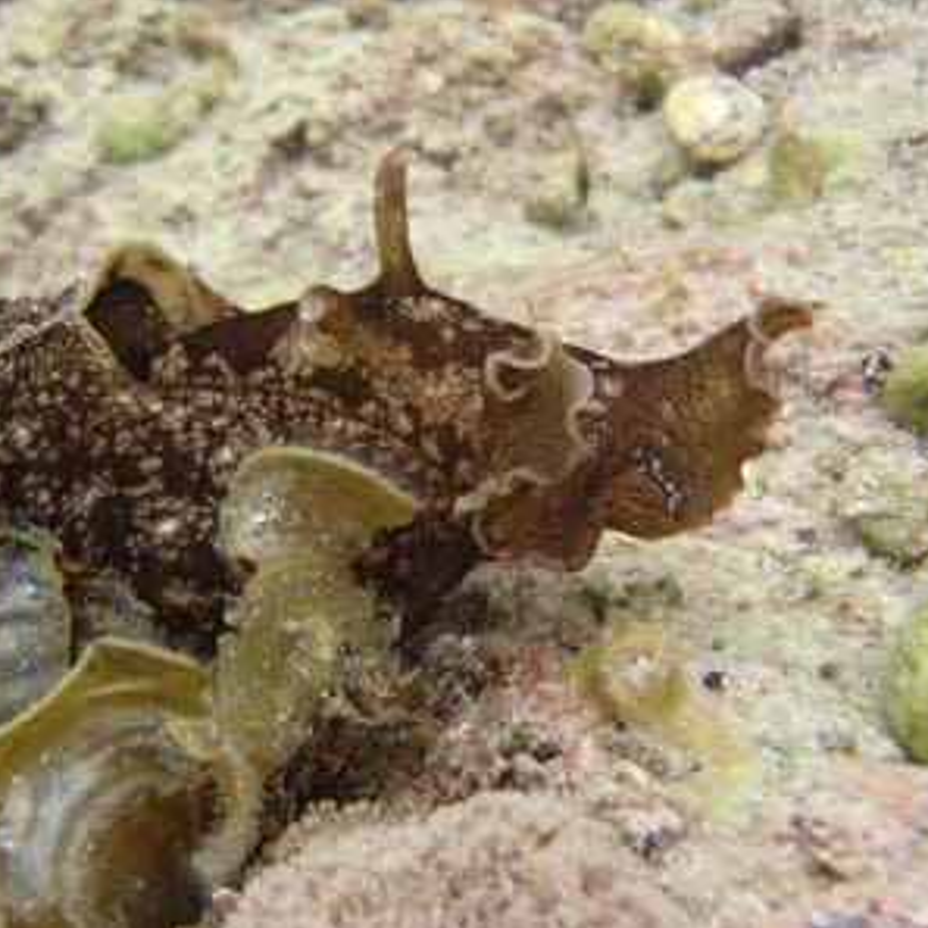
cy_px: 466
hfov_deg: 38.1
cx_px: 337
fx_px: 1335
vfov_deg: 38.3
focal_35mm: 44
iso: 500
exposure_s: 1/160
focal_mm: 6.6
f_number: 4.7
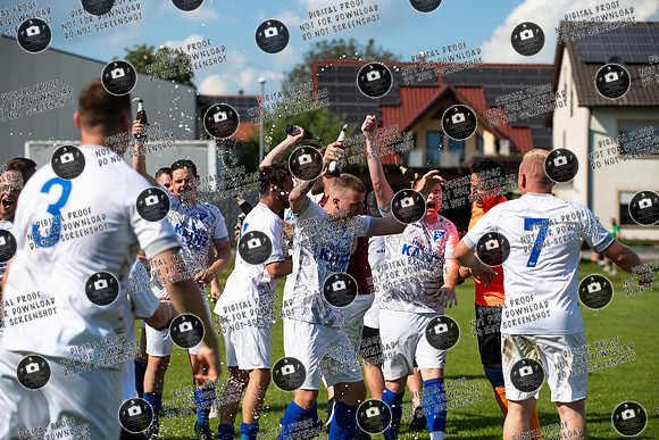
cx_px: 338
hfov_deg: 19.6
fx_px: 1909
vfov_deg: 13.1
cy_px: 220
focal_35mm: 104
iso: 80
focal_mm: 100
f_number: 3.5
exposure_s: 1/1600
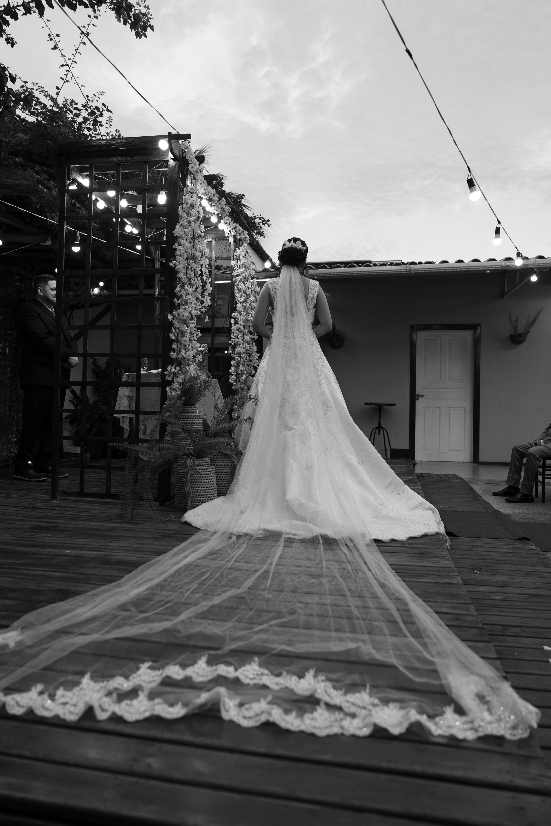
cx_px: 276
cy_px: 413
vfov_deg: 71.5
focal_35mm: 25
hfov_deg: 51.3
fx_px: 574
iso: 500
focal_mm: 24
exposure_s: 1/200
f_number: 3.2
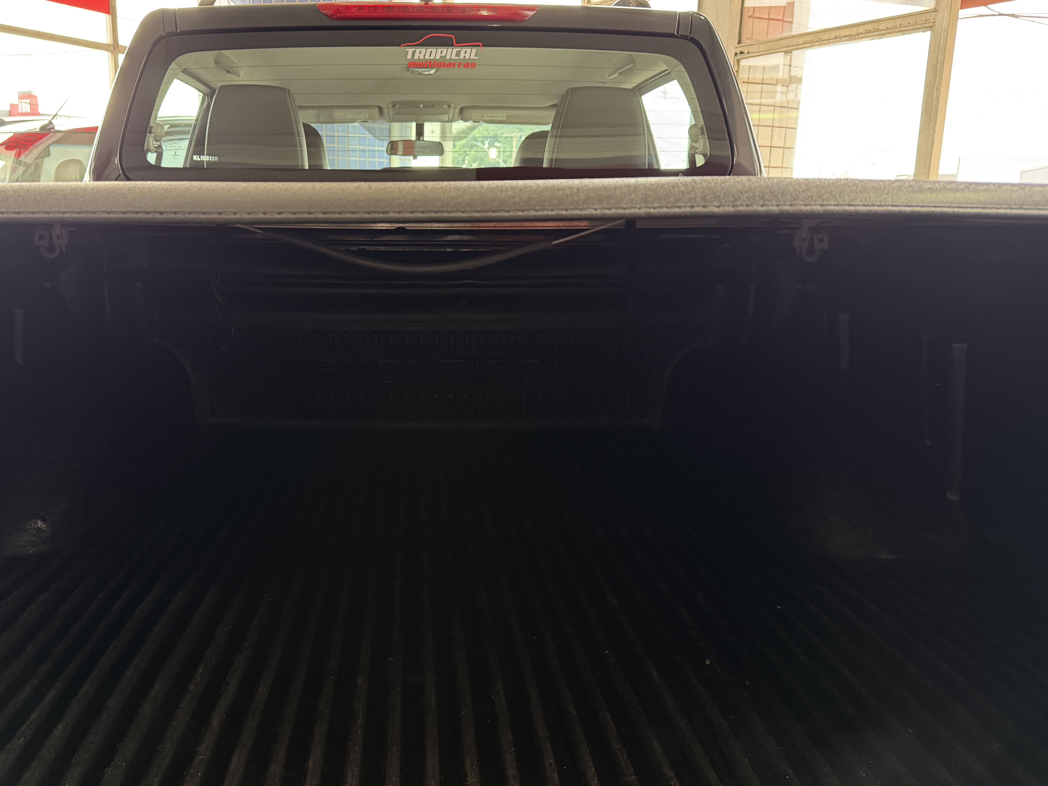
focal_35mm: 30
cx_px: 418
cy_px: 418
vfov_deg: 46.8
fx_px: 908
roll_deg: +0.0
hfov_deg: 59.5
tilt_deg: -13.5
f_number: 1.78
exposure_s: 1/60
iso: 400
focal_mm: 6.76
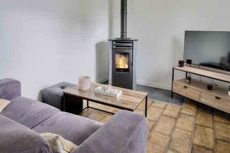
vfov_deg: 48.3
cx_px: 116
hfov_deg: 69.4
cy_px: 45
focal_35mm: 26
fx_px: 166
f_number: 8
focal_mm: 16
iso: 800
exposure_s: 1/80
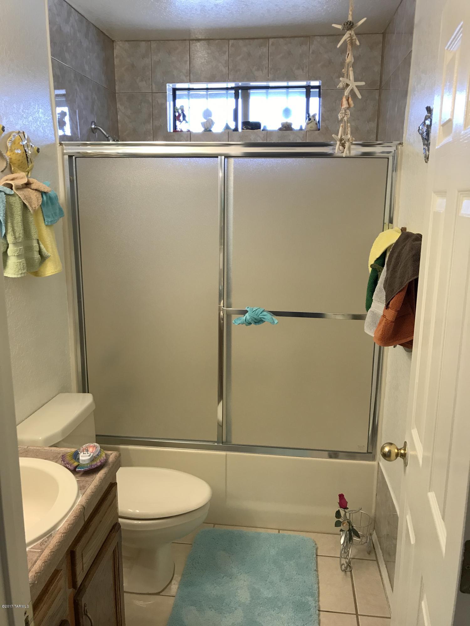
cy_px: 313
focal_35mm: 28
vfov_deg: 63.4
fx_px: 507
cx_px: 235
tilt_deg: -11.6
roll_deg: +0.8
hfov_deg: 49.7
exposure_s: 1/40
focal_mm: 3.99
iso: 25
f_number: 1.8
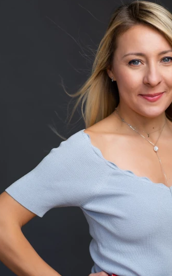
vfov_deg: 14.3
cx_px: 134
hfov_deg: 9.0
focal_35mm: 146
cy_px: 135
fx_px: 1094
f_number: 2.5
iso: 125
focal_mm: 85
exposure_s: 1/200
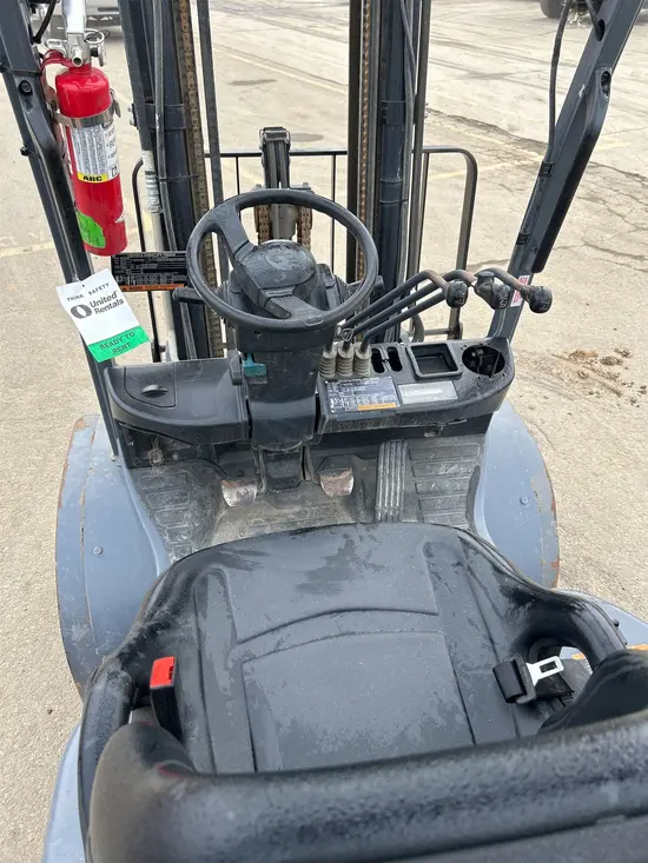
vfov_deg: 67.3
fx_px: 649
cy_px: 432
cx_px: 324
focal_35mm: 26
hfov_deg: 53.1
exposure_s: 1/227
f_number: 1.5
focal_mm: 5.7
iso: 40
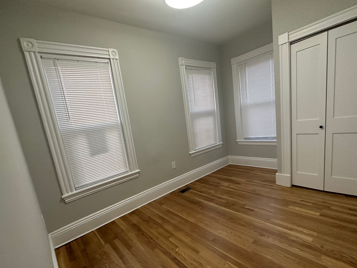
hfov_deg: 90.9
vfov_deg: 74.4
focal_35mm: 17
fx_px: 175
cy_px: 152
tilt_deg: -10.6
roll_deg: +8.8
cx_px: 166
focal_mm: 2.22
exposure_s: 1/120
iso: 250
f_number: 2.2
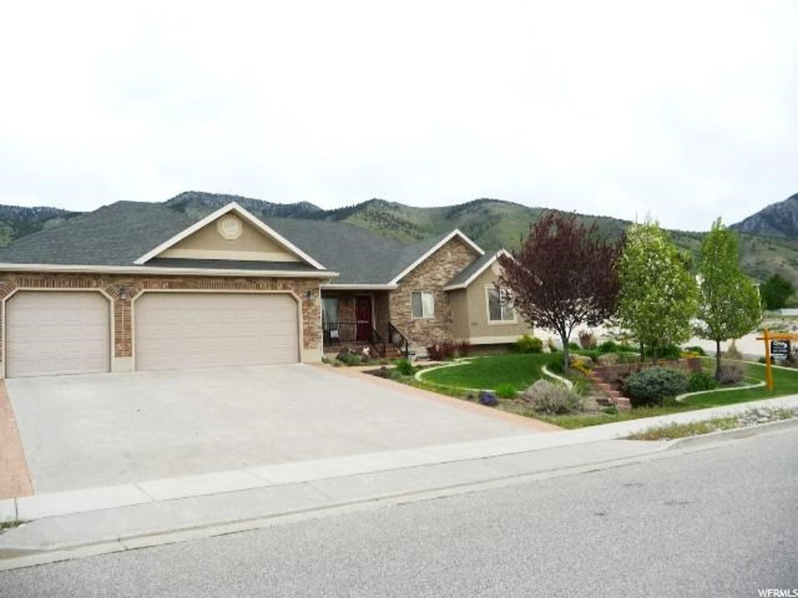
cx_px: 399
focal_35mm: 28
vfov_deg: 49.7
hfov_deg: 63.4
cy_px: 299
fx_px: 645
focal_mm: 4.7
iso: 100
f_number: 3.3
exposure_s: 1/100
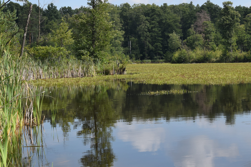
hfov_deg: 23.0
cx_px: 176
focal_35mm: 88
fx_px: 614
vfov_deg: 15.5
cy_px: 60
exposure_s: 1/320
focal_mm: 38
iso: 200
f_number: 9
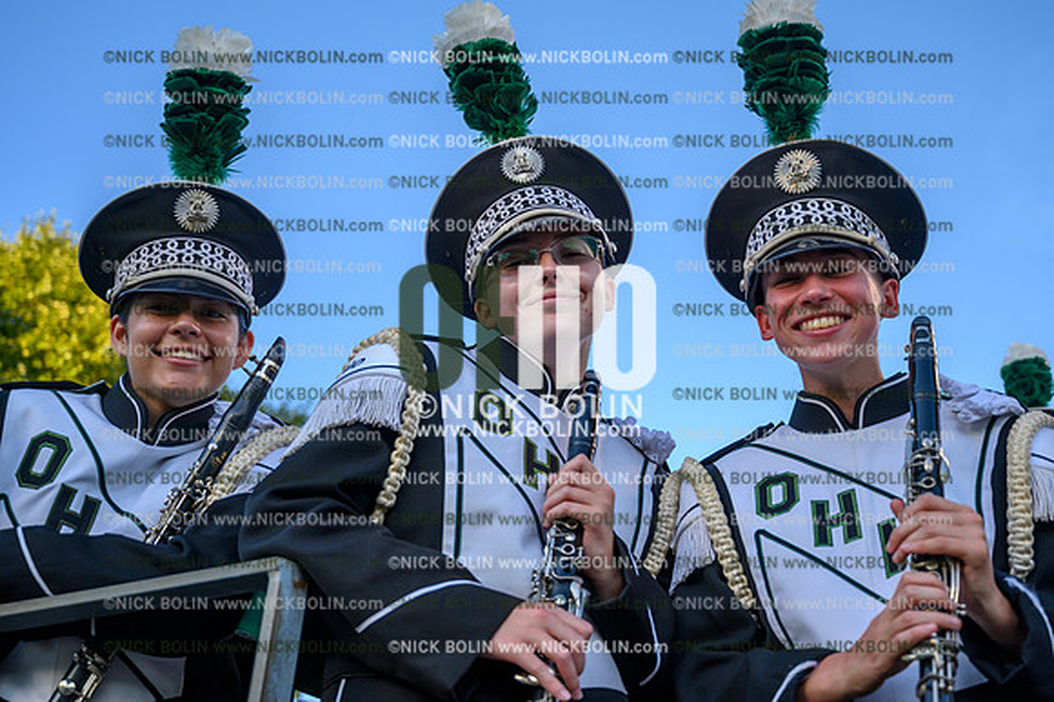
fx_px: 1258
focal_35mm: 43
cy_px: 351
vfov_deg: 31.2
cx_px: 527
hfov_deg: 45.5
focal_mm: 43
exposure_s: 1/400
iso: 100
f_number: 4
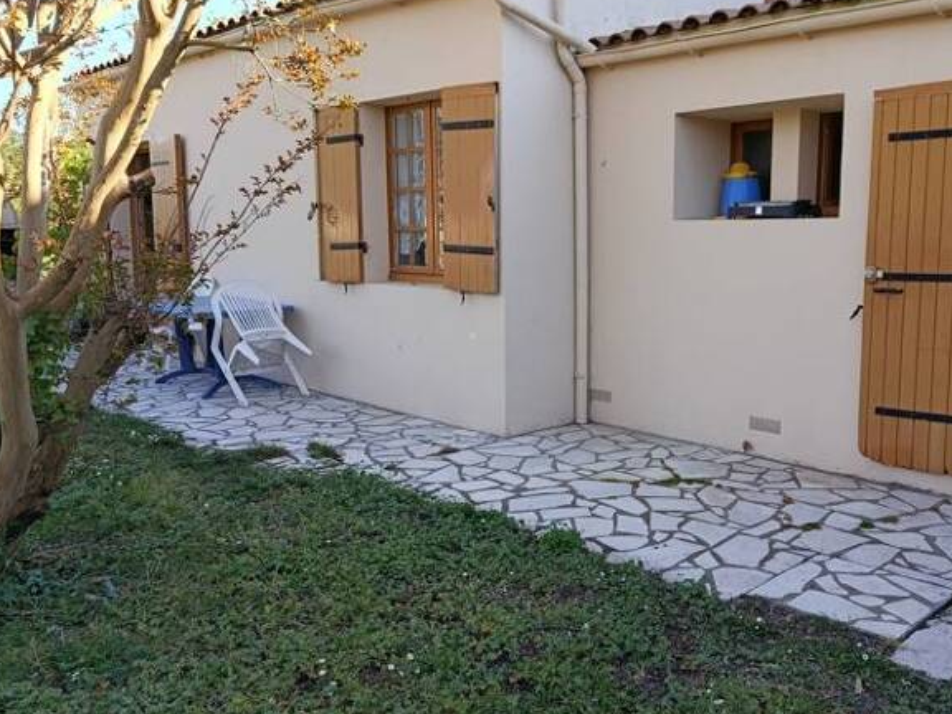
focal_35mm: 32
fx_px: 880
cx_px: 625
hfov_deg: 55.8
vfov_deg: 44.2
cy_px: 345
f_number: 1.7
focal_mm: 5.24
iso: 61
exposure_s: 1/100
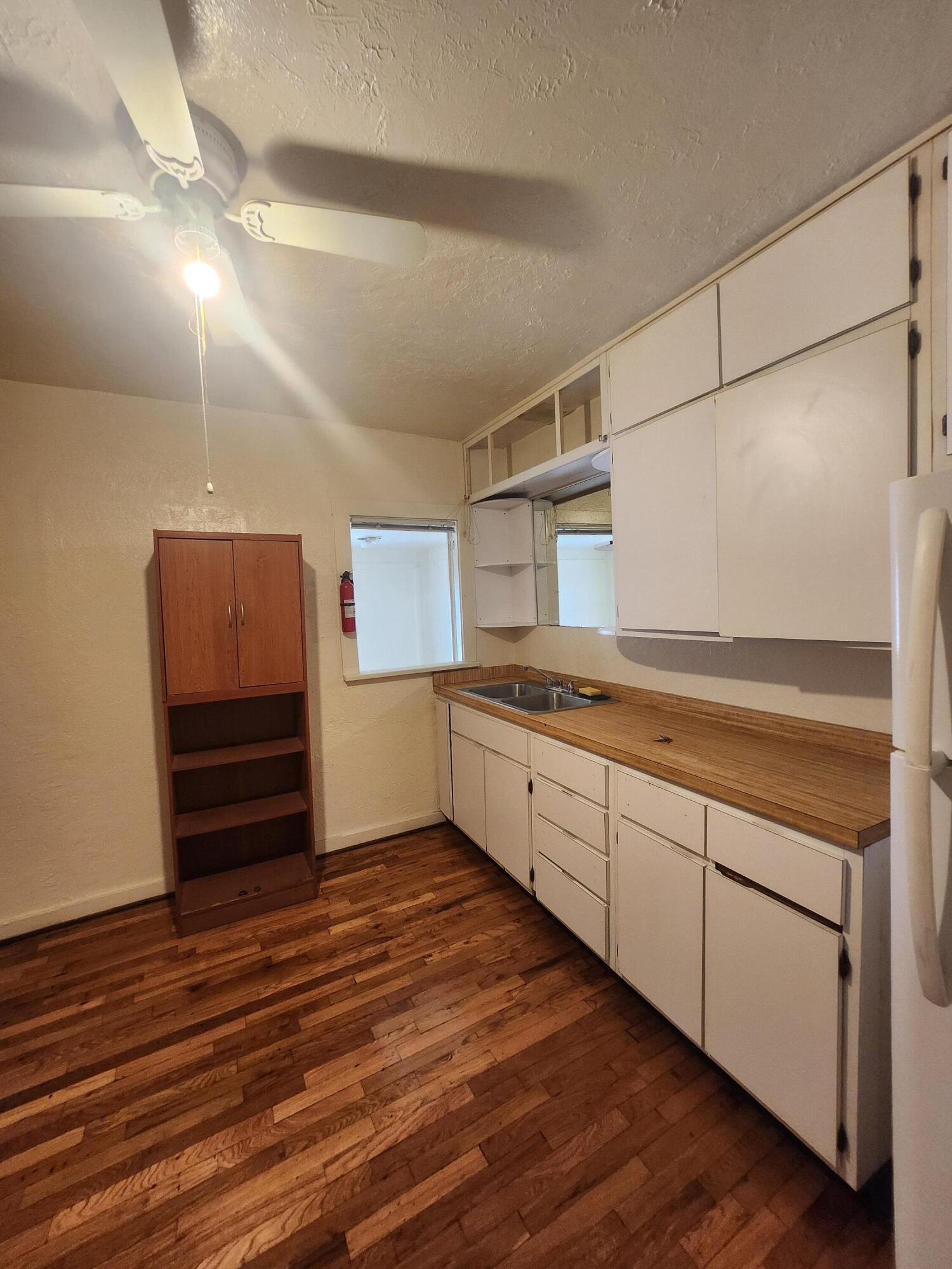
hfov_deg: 89.9
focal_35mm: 13
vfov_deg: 106.2
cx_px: 476
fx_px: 477
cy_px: 634
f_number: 2.2
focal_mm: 1.74
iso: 250
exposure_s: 1/60
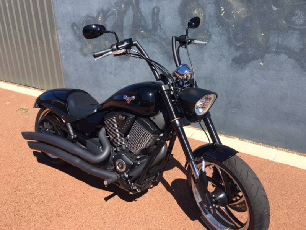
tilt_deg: -20.8
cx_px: 153
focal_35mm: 29
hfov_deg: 61.7
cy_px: 115
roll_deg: +1.0
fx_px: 256
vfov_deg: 48.2
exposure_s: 1/894
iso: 25
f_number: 2.2
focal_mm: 4.15
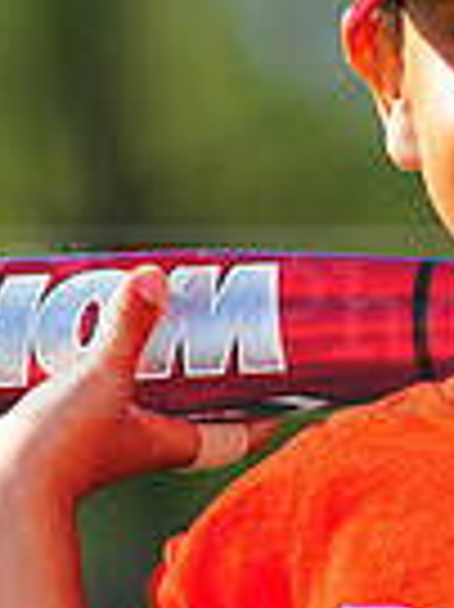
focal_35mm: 744
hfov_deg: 2.0
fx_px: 13031
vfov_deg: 2.7
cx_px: 557
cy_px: 284
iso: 200
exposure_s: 1/1250
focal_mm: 180
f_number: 4
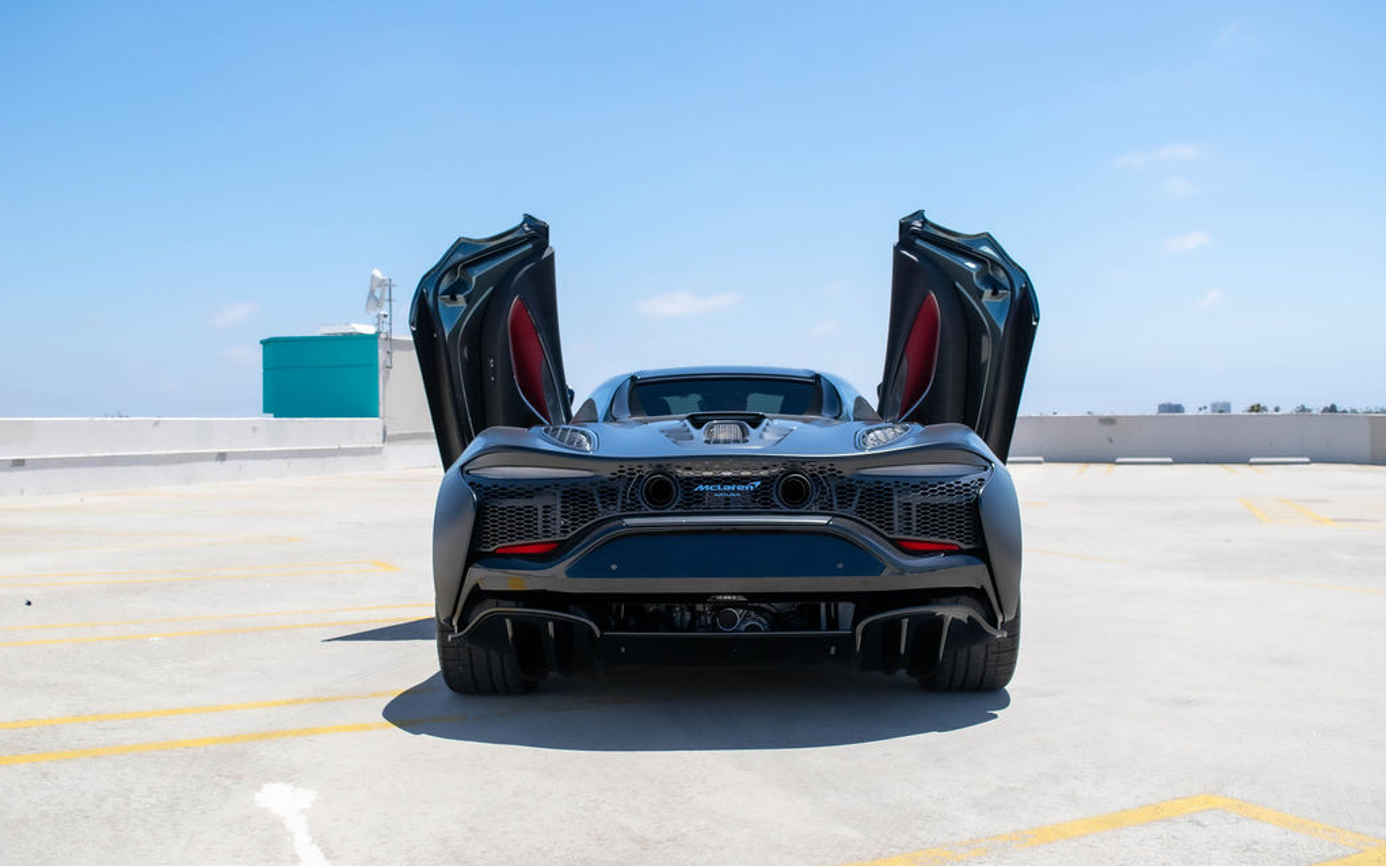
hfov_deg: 51.5
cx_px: 714
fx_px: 1436
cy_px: 424
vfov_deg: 33.6
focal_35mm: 38
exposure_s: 1/1600
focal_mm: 24
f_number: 7.1
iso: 400
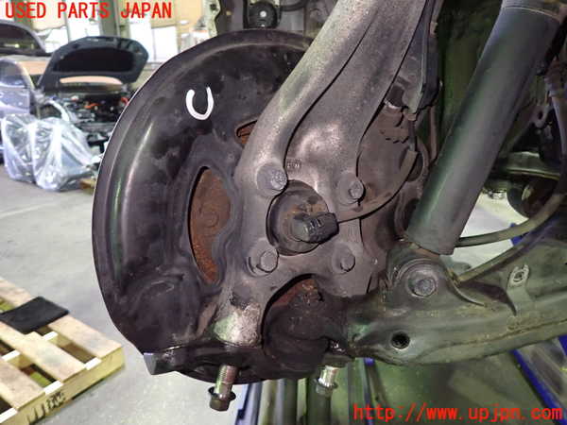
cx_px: 284
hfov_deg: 69.4
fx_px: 409
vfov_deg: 54.9
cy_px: 212
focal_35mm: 25
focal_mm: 4.5
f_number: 2
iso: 800
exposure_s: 1/20
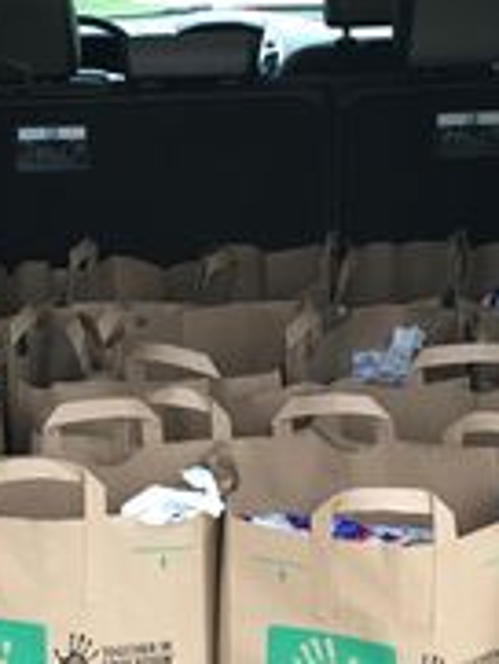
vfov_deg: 24.7
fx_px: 1517
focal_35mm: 79
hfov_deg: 18.6
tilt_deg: -15.2
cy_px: 314
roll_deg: -0.5
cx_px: 158
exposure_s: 1/30
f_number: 2.2
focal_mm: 4.15
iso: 40
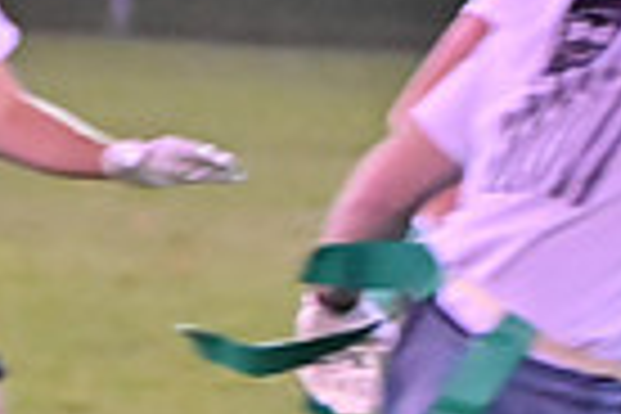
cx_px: 1012
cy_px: 439
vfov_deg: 1.4
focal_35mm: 1010
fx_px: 17421
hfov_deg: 2.0
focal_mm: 160
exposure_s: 1/250
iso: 6400
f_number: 4
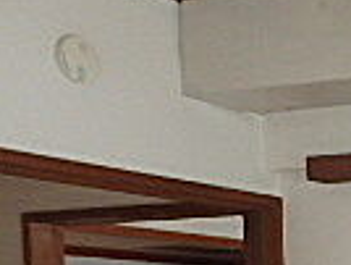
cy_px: 425
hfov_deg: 15.0
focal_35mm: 100
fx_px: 1016
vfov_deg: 13.7
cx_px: 752
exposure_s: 1/50
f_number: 3.5
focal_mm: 3.7
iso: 200
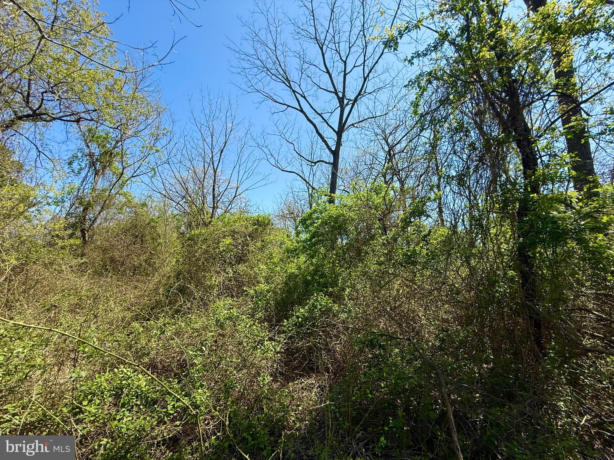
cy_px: 230
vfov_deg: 85.7
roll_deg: -1.6
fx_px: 248
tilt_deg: +8.8
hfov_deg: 102.1
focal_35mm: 14
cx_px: 307
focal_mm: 2.22
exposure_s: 1/1068
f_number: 2.2
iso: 50
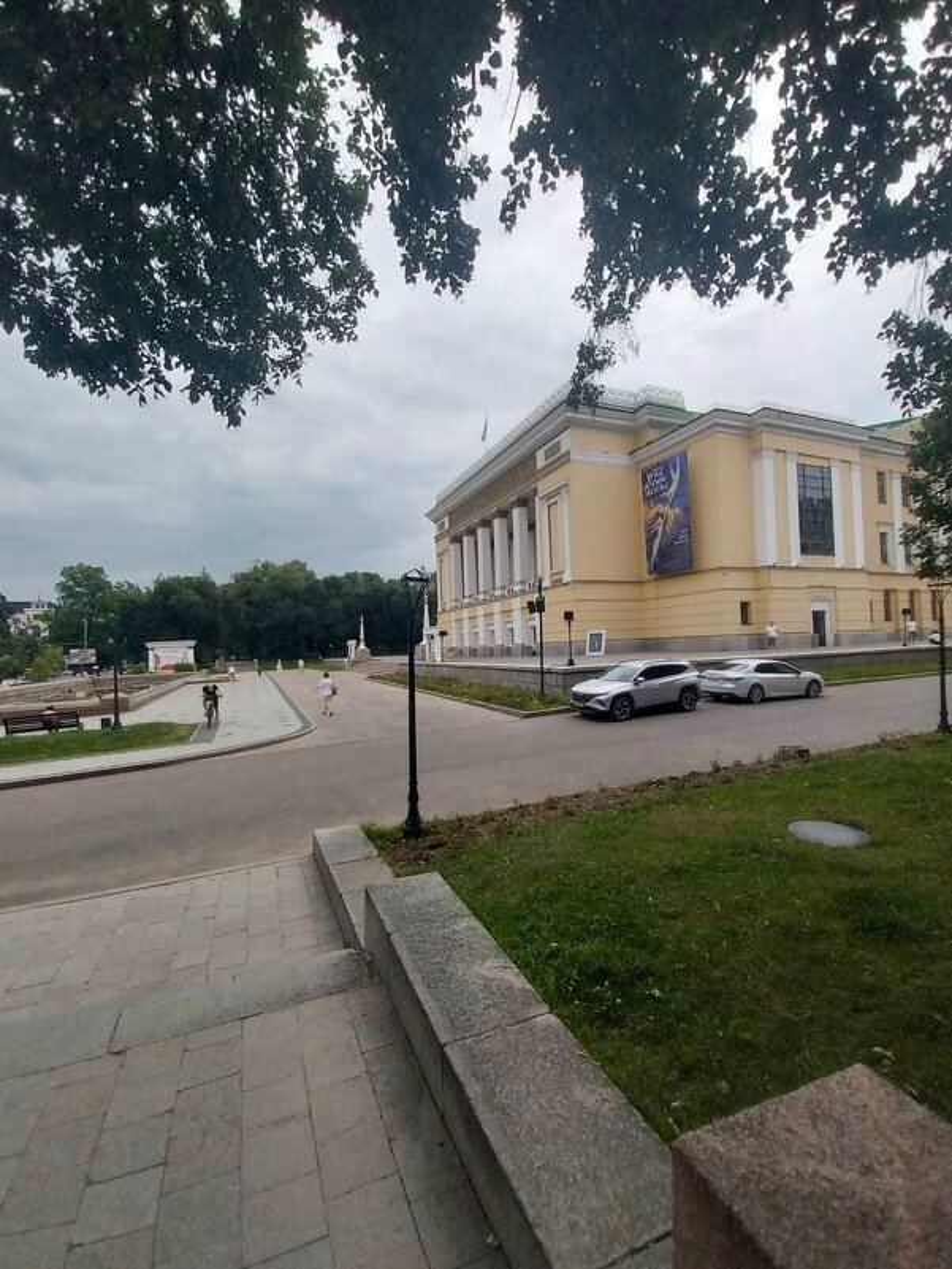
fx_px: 477
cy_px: 634
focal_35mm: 13
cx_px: 476
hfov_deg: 89.9
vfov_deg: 106.2
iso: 64
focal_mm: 1.3
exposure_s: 1/263
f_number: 2.2
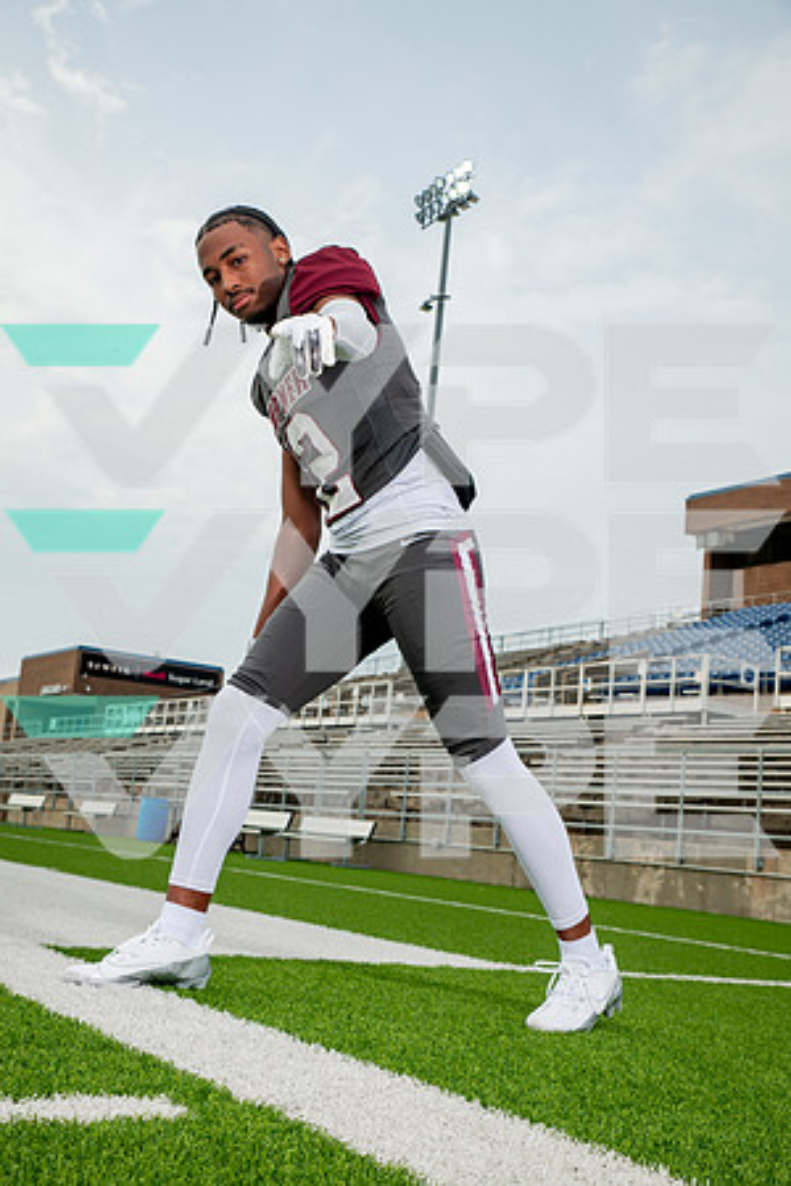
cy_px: 593
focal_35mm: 42
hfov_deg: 31.9
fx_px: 1384
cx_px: 396
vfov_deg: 46.4
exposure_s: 1/320
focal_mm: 42
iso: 125
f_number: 7.1
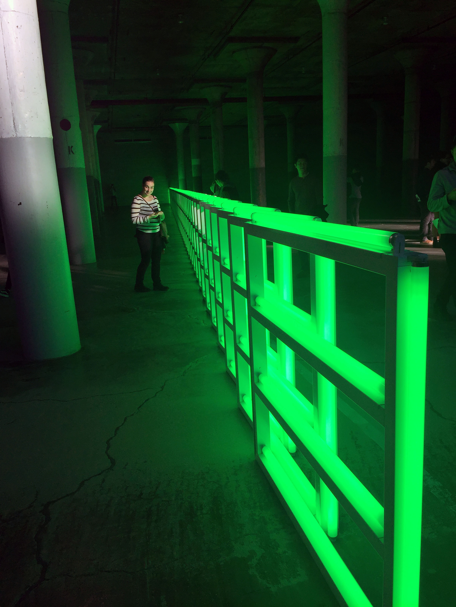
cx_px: 228
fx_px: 509
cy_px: 304
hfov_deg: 48.2
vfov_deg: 61.7
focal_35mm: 29
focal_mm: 4.15
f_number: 2.2
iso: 32
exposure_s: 1/507
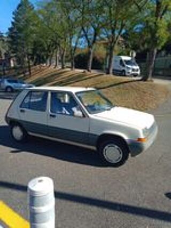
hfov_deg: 51.3
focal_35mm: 27
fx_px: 178
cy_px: 114
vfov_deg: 65.3
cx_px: 86
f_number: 2
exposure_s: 1/1181
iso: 114
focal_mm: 3.54
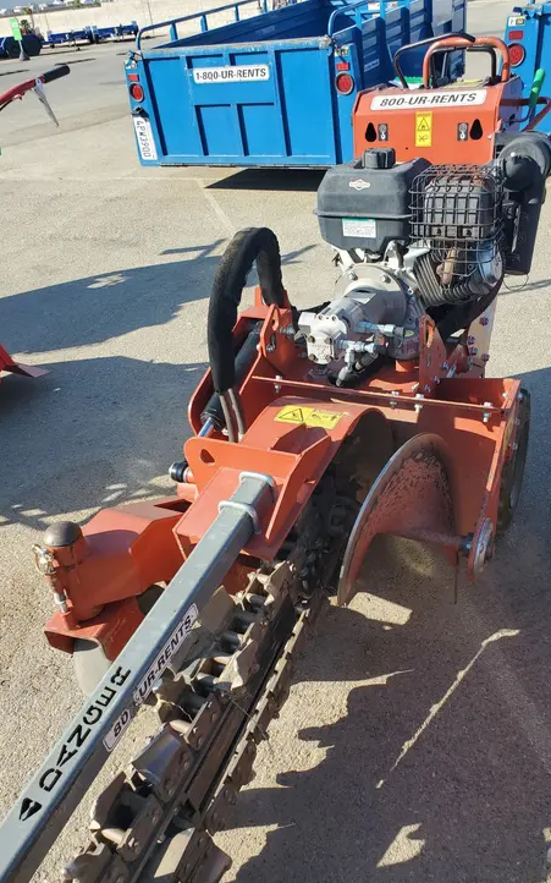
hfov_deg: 44.5
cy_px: 445
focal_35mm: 28
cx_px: 305
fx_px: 673
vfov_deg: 66.5
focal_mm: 4.3
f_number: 2.4
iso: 50
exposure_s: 1/603
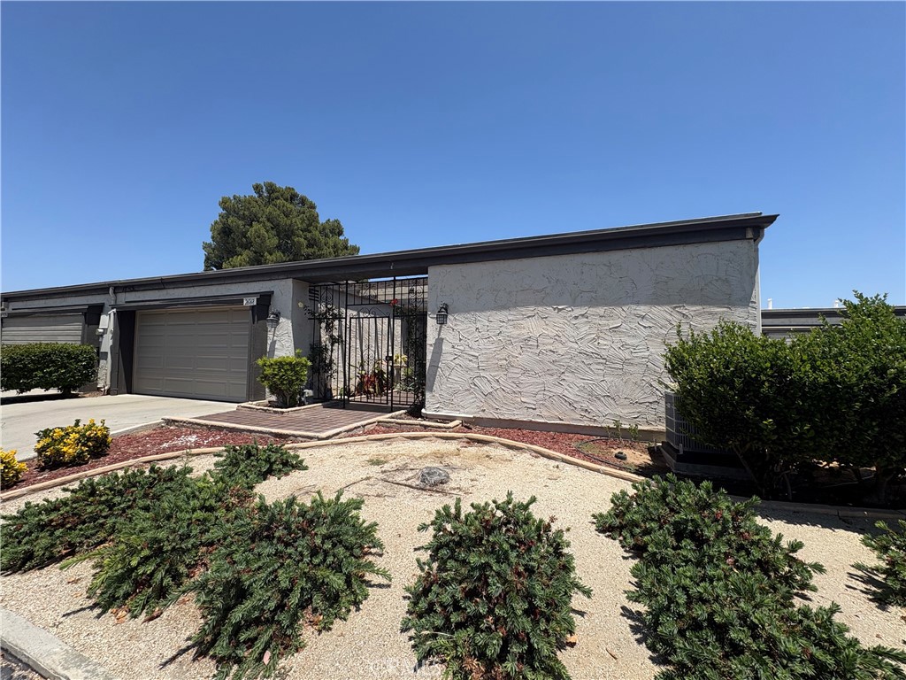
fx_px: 366
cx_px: 453
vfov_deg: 85.7
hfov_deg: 102.1
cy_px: 340
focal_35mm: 14
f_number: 2.2
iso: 50
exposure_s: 1/2273
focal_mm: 2.22
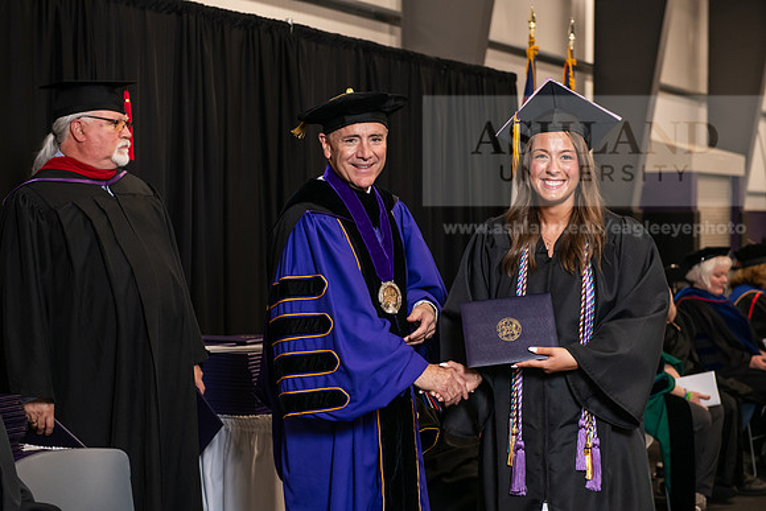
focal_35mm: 70
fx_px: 1490
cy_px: 256
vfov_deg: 19.5
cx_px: 383
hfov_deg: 28.8
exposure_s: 1/125
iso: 1600
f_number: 5
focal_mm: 70
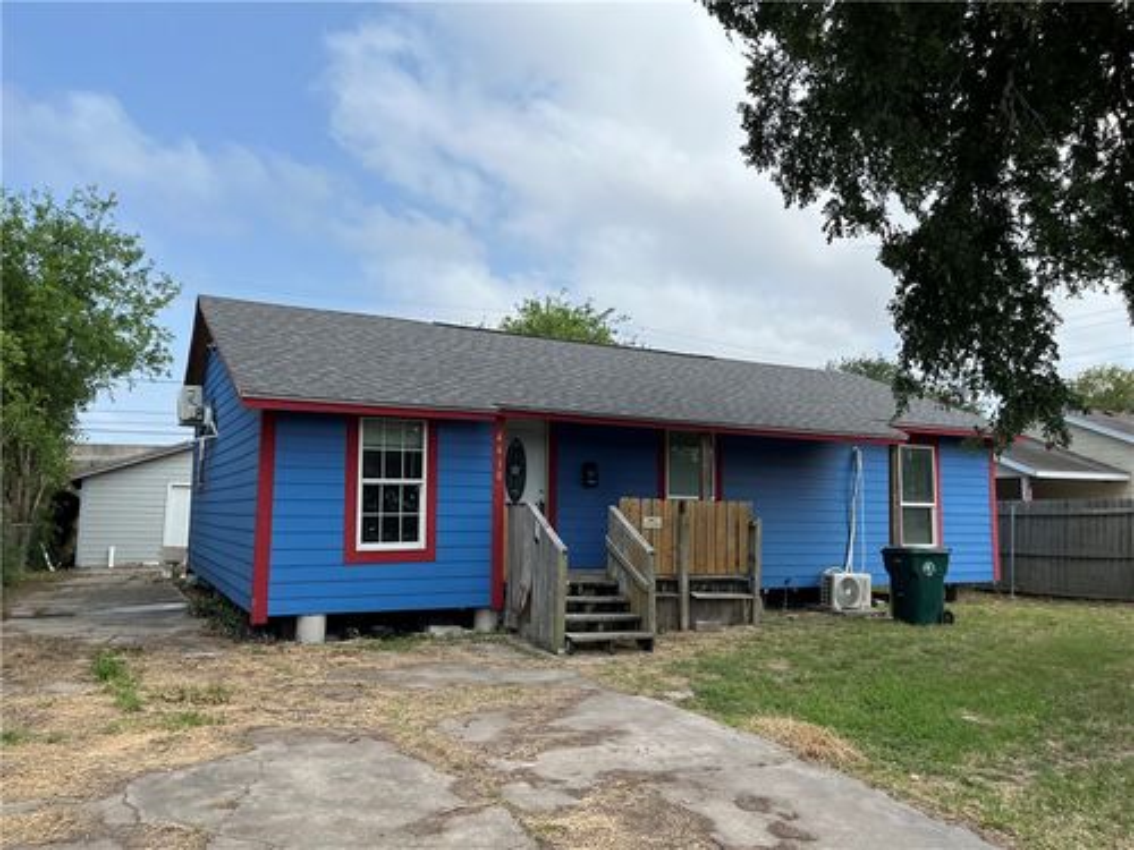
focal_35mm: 26
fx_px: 852
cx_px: 567
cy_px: 425
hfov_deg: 67.3
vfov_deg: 53.1
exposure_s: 1/4016
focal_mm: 5.1
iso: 50
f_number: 1.6
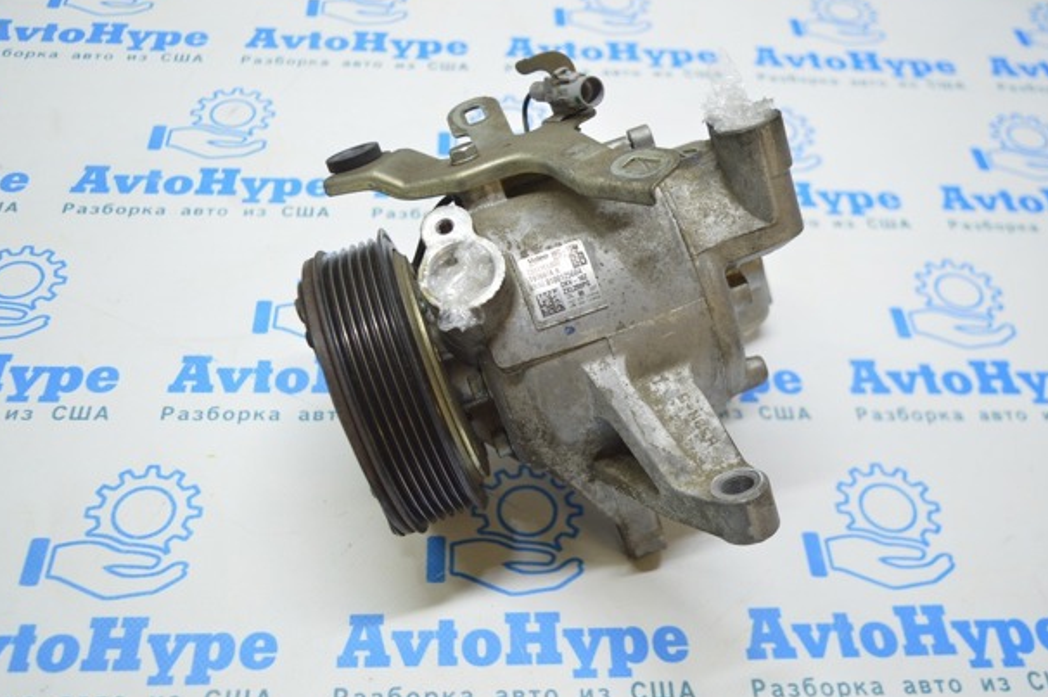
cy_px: 342
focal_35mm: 38
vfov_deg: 35.0
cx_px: 533
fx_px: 1105
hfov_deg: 50.7
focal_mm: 24
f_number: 4
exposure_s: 1/40
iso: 400
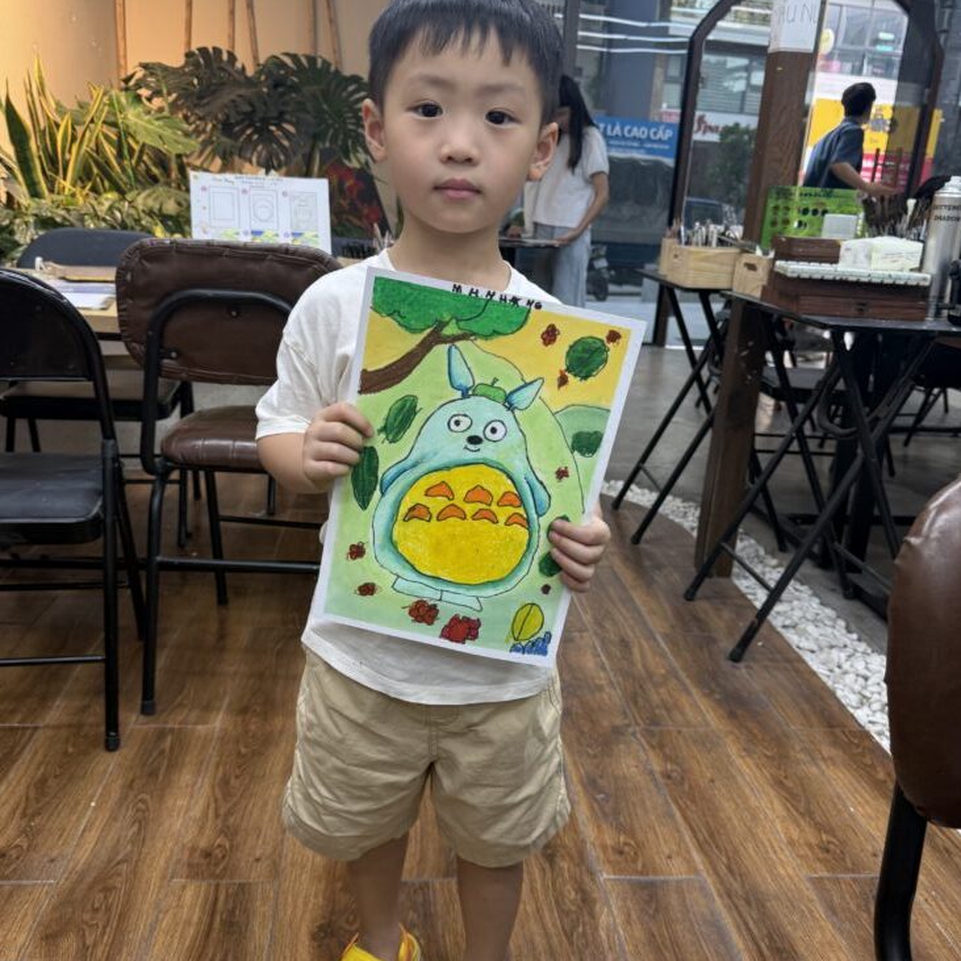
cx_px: 472
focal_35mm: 29
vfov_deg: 55.6
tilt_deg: -18.0
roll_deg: -3.9
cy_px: 506
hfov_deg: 55.6
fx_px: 911
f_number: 1.78
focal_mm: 6.76
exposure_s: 1/100
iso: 80
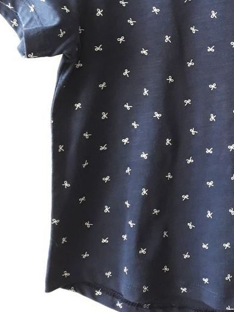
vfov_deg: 35.1
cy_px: 64
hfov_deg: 26.5
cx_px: 214
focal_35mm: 53
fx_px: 477
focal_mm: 3.71
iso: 200
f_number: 1.7
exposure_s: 1/25
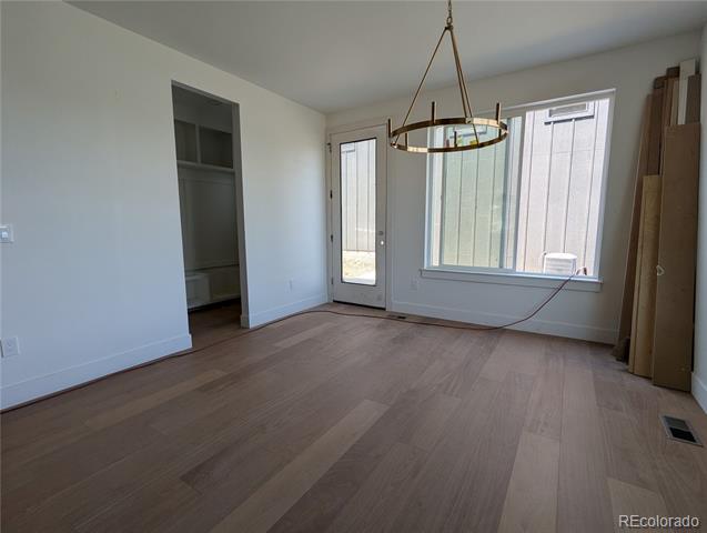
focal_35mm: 16
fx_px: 327
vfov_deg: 78.3
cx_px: 354
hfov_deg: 94.4
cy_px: 266
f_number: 2.2
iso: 58
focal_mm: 2.35
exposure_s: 1/266
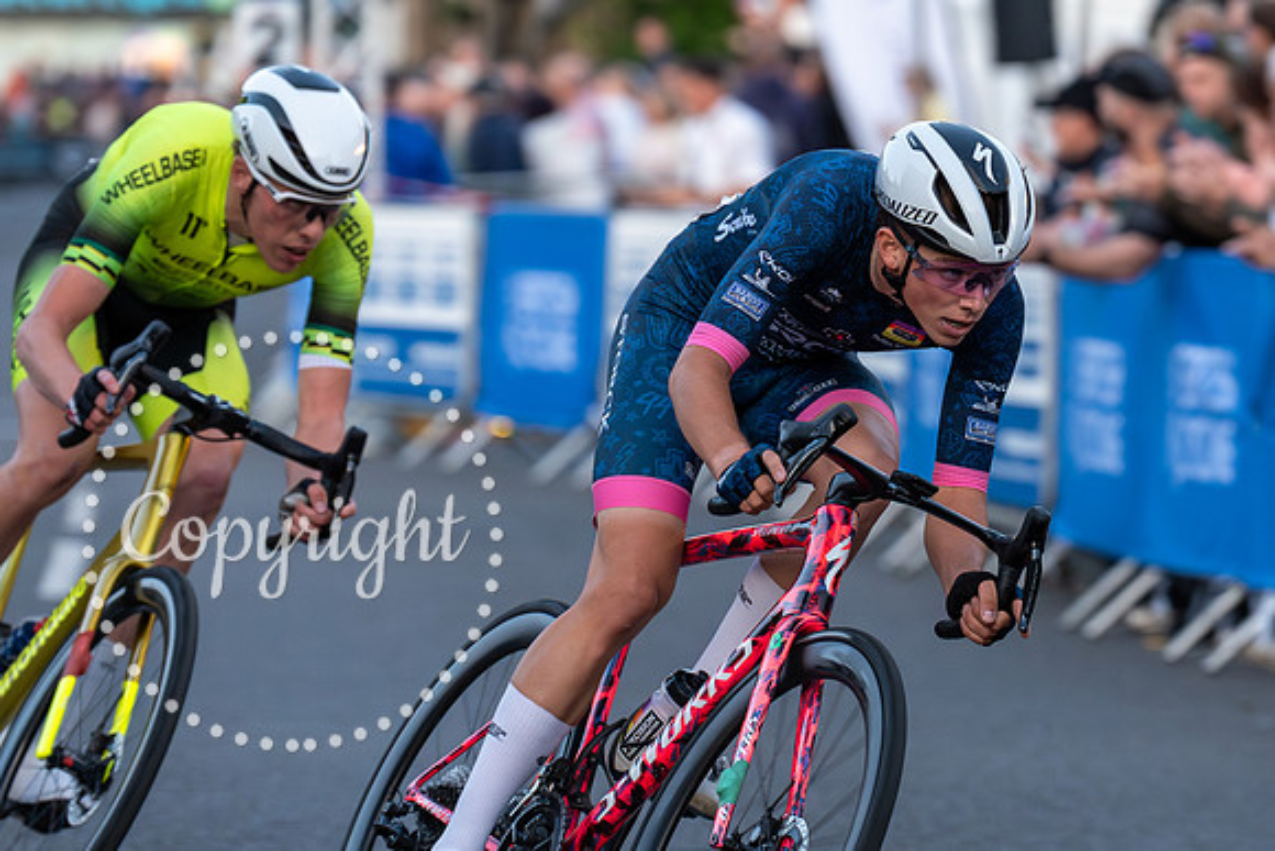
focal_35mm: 310
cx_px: 1020
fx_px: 10967
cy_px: 610
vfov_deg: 4.4
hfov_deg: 6.6
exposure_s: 1/640
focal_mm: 148
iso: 1000
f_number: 3.2
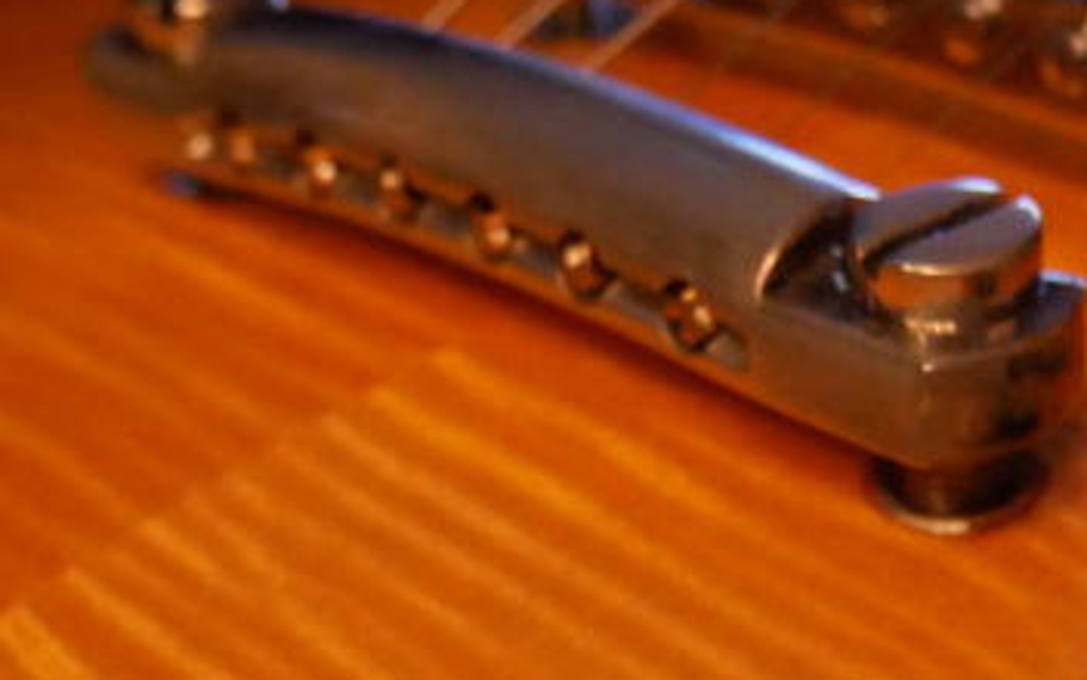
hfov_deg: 26.7
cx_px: 1013
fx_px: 2192
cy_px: 1022
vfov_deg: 16.1
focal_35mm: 74
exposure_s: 1/10
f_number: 3.5
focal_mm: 12
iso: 3200
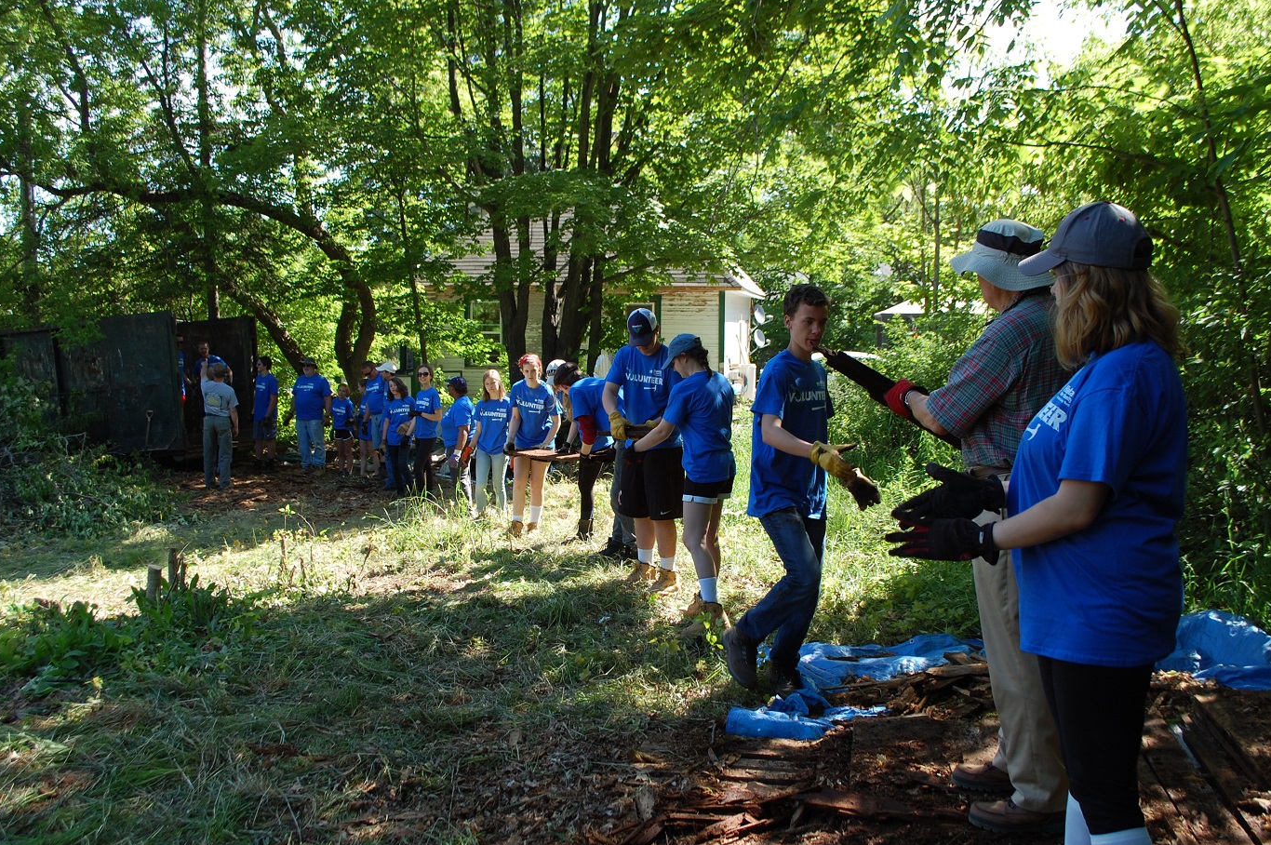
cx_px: 620
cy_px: 417
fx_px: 1305
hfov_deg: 51.9
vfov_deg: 35.9
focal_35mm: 37
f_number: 6.3
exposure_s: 1/160
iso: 200
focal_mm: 24
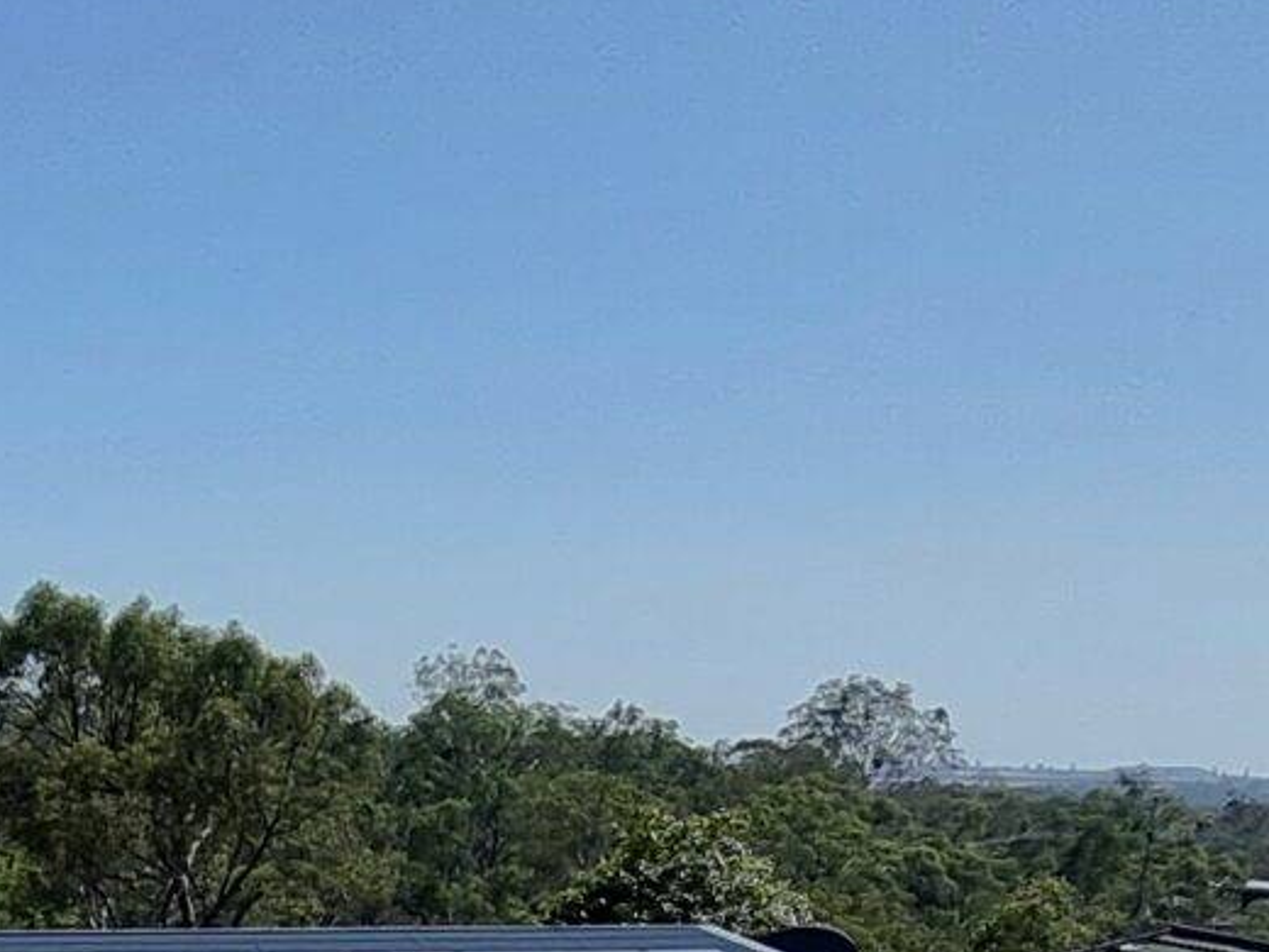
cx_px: 181
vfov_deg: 19.7
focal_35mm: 64
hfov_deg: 29.3
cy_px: 1460
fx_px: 2346
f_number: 2.2
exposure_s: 1/1520
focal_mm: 1.74
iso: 50
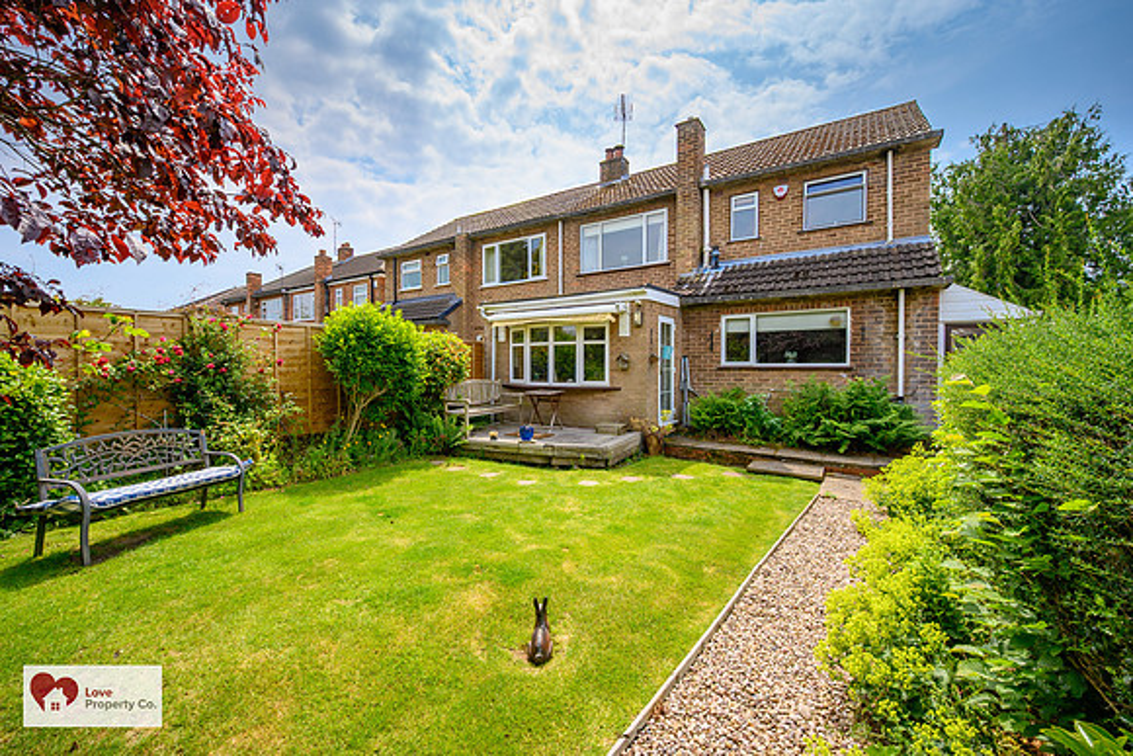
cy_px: 378
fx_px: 441
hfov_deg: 104.2
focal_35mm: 14
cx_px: 566
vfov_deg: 81.2
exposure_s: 1/160
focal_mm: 14
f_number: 11
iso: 100
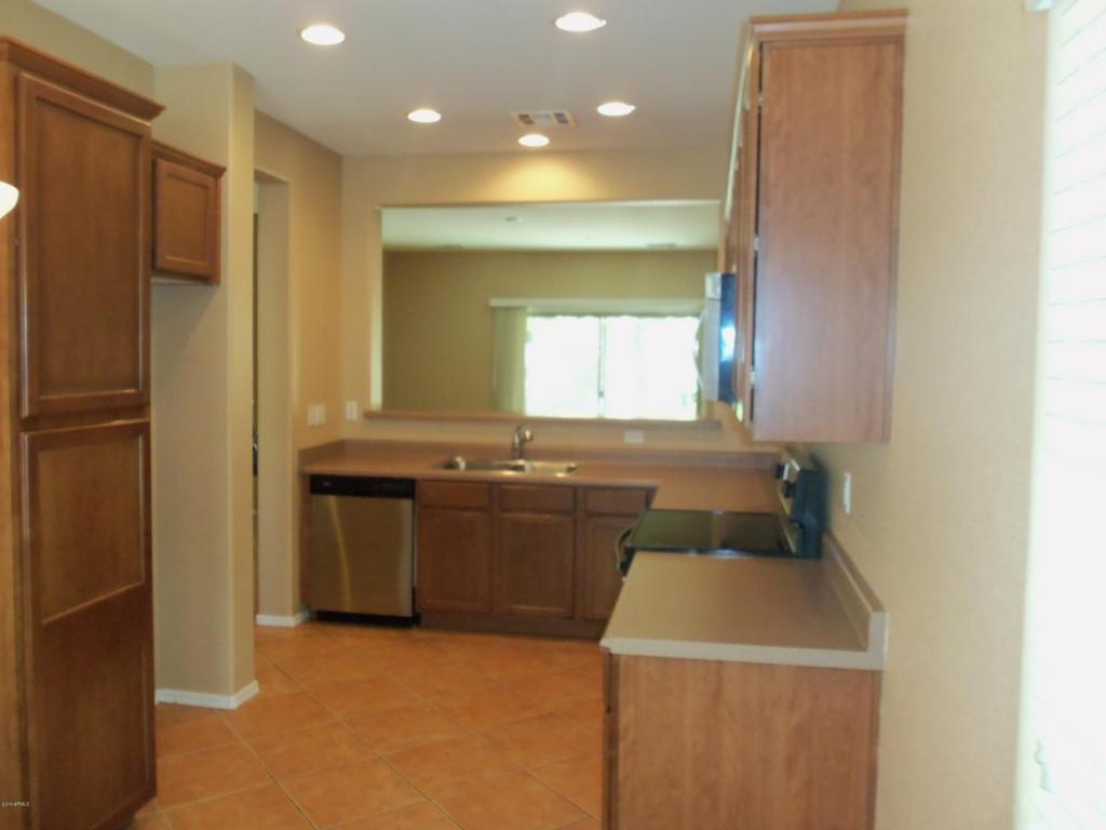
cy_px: 415
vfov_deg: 48.2
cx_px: 553
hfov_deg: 61.7
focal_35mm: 29
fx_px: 927
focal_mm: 5.2
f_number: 3.4
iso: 250
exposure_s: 1/30
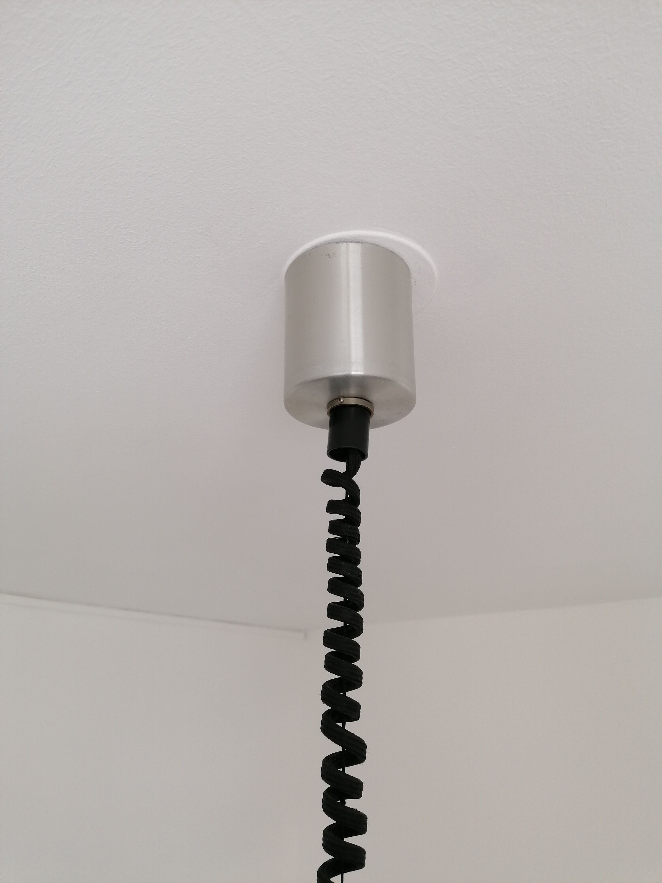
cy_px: 442
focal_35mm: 27
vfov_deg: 65.3
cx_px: 331
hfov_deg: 51.4
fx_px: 688
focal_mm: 4.75
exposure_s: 1/50
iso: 50
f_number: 1.8
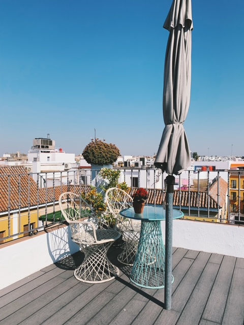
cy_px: 162
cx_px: 122
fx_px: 244
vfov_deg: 67.3
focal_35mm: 26
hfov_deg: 53.1
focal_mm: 4.25
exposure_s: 1/3937
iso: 25
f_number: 1.8
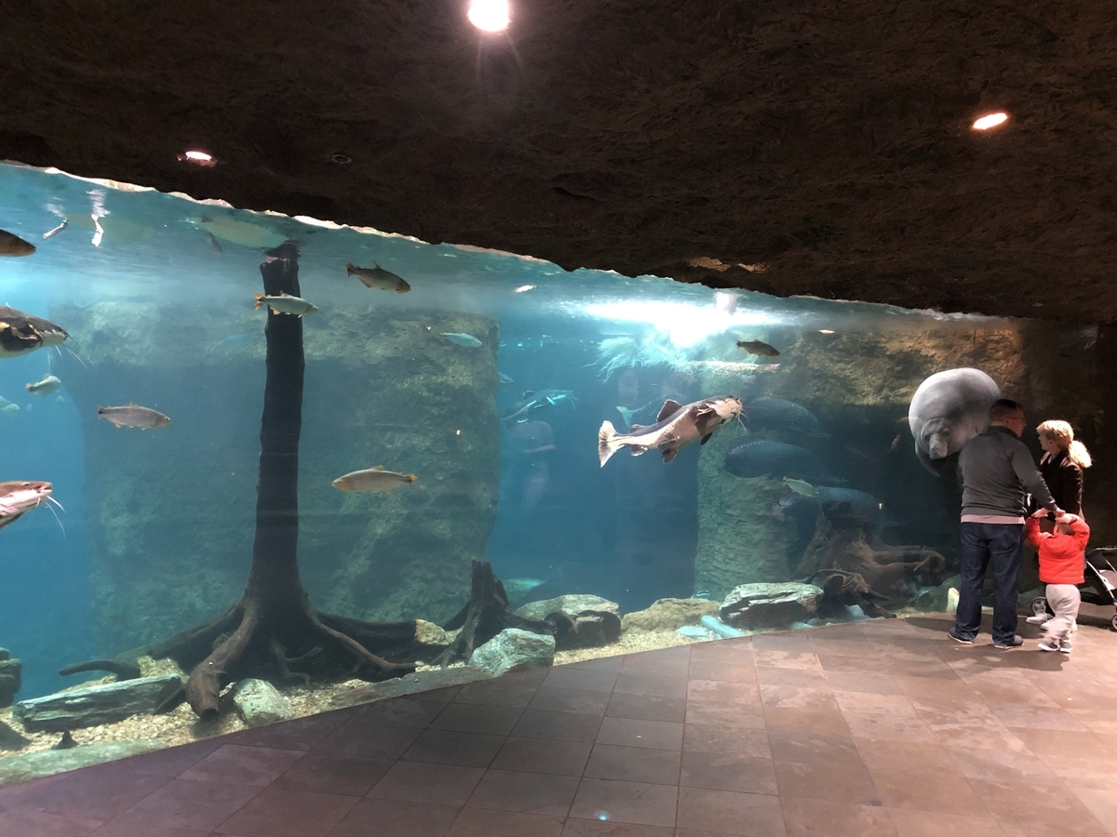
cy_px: 418
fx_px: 904
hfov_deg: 63.4
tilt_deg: +0.5
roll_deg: -1.3
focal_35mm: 28
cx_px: 558
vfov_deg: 49.7
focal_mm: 3.99
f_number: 1.8
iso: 160
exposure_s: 1/4
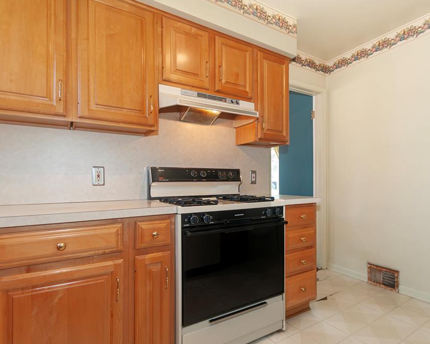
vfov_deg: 67.3
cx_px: 250
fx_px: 258
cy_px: 174
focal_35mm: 20
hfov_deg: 78.9
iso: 800
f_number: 4
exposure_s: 1/60
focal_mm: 11.5
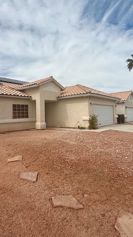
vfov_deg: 78.5
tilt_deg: +3.9
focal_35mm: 23
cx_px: 72
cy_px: 107
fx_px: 144
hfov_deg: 49.5
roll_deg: +1.3
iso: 50
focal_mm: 2.22
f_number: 2.2
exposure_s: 1/4425
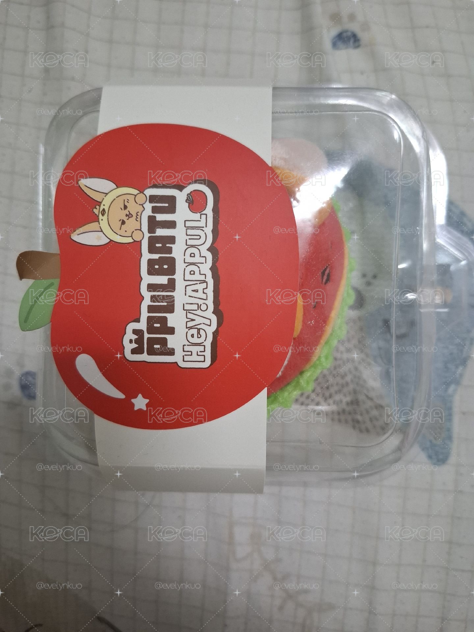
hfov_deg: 58.9
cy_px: 316
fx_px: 420
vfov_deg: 73.9
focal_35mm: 23
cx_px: 237
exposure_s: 1/40
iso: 250
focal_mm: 5.54
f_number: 1.8
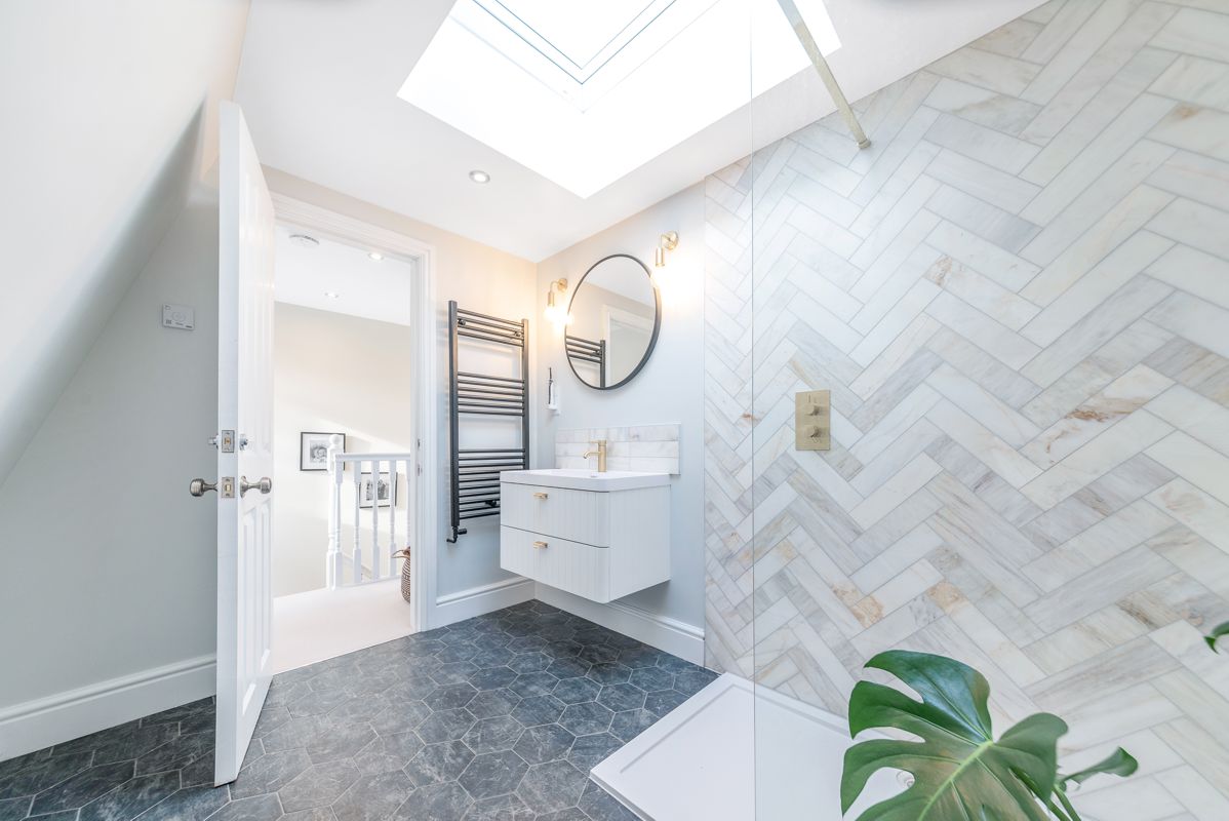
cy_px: 410
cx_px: 614
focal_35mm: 12
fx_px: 410
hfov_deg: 112.6
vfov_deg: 90.1
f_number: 8
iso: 200
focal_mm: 12
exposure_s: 1/20
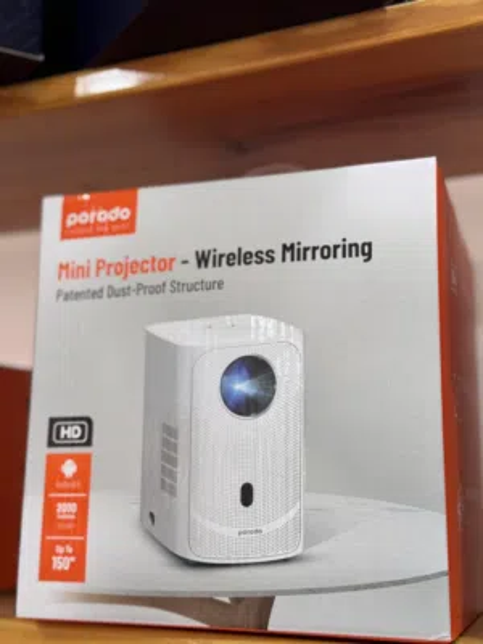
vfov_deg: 39.7
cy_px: 322
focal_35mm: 48
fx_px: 893
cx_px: 242
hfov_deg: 30.3
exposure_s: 1/100
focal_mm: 6.76
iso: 80
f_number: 1.78
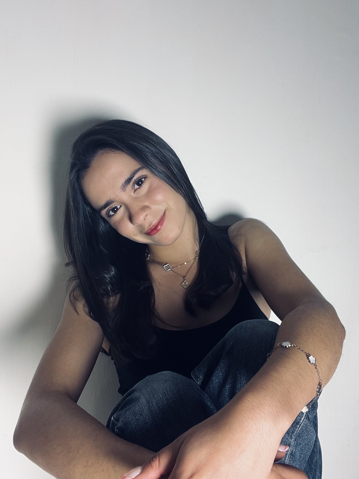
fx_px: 415
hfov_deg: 46.8
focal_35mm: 30
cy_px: 240
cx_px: 180
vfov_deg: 60.0
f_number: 2.2
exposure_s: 1/50
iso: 80
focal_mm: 2.71
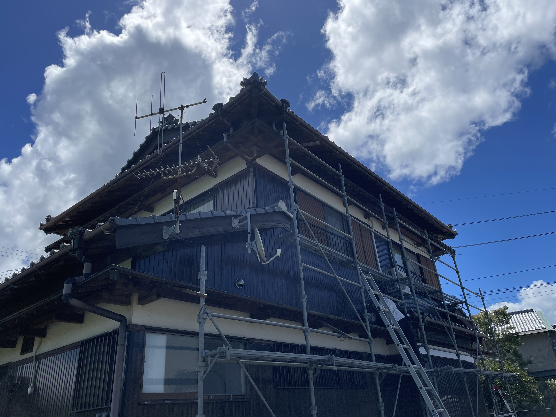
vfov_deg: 53.1
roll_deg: +4.2
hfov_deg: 67.3
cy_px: 208
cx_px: 278
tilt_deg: +27.3
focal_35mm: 26
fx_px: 418
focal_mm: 4.2
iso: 32
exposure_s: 1/6897
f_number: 1.6
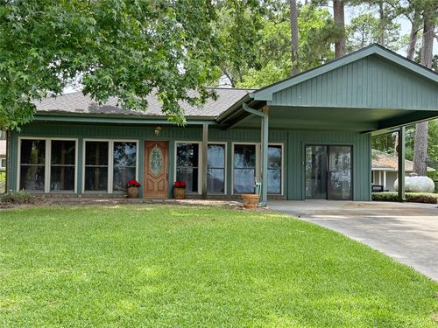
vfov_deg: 30.3
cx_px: 219
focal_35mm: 48
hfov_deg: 39.7
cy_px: 164
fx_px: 607
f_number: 1.78
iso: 100
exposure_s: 1/1100
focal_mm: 6.76
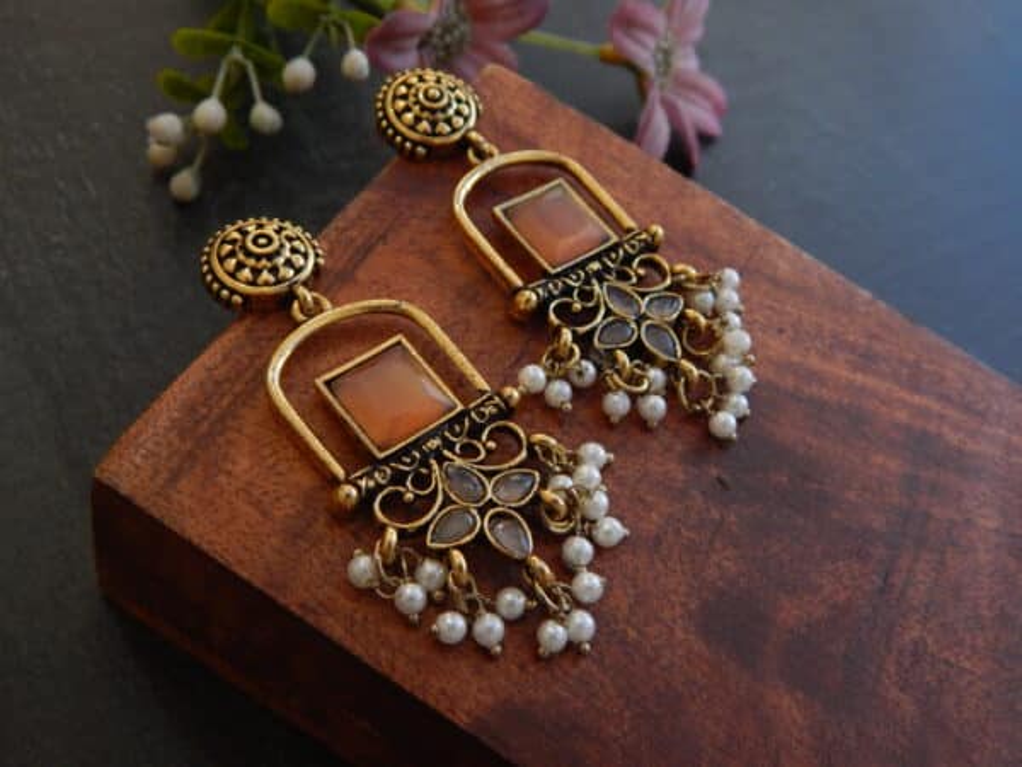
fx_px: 1122
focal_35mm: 38
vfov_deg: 37.7
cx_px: 511
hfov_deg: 49.0
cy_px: 384
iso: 400
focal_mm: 6.8
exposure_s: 1/25
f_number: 3.4
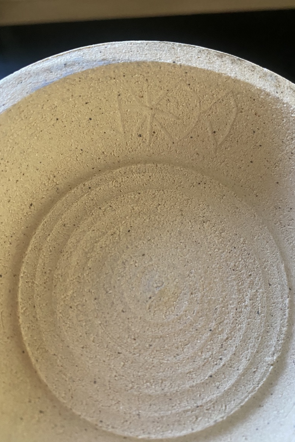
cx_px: 144
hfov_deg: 47.9
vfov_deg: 67.4
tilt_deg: -66.4
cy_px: 223
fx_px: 332
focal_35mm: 27
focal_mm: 4.25
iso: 320
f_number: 1.8
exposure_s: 1/60
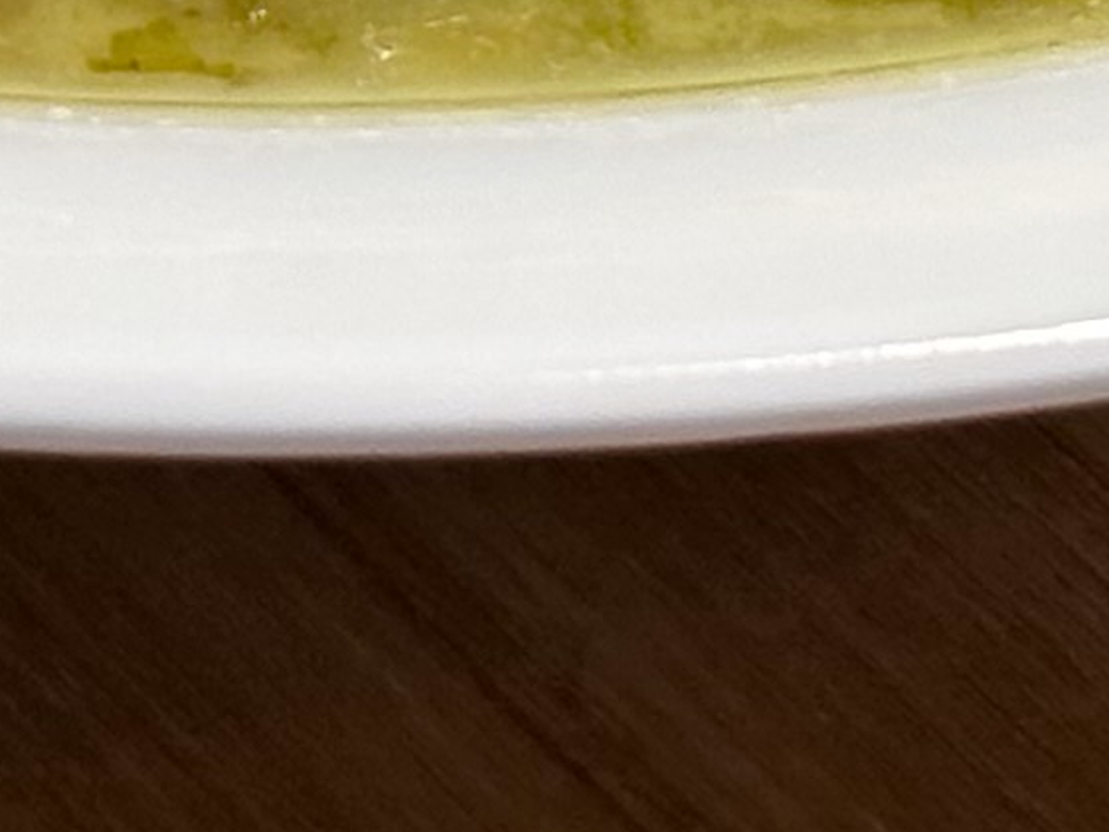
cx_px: 223
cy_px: -1862
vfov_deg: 4.1
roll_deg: +0.6
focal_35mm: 345
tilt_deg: -40.0
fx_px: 11055
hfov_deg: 5.7
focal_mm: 6.86
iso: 50
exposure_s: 1/60
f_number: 1.78
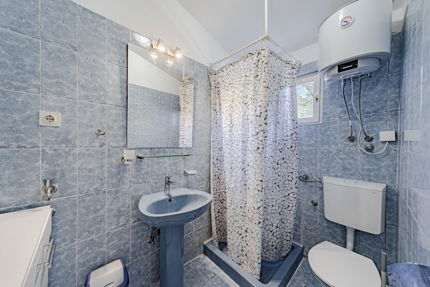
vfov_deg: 90.1
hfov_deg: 112.6
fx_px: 143
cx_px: 215
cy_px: 144
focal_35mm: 12
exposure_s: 1/30
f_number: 8
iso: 100
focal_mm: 12
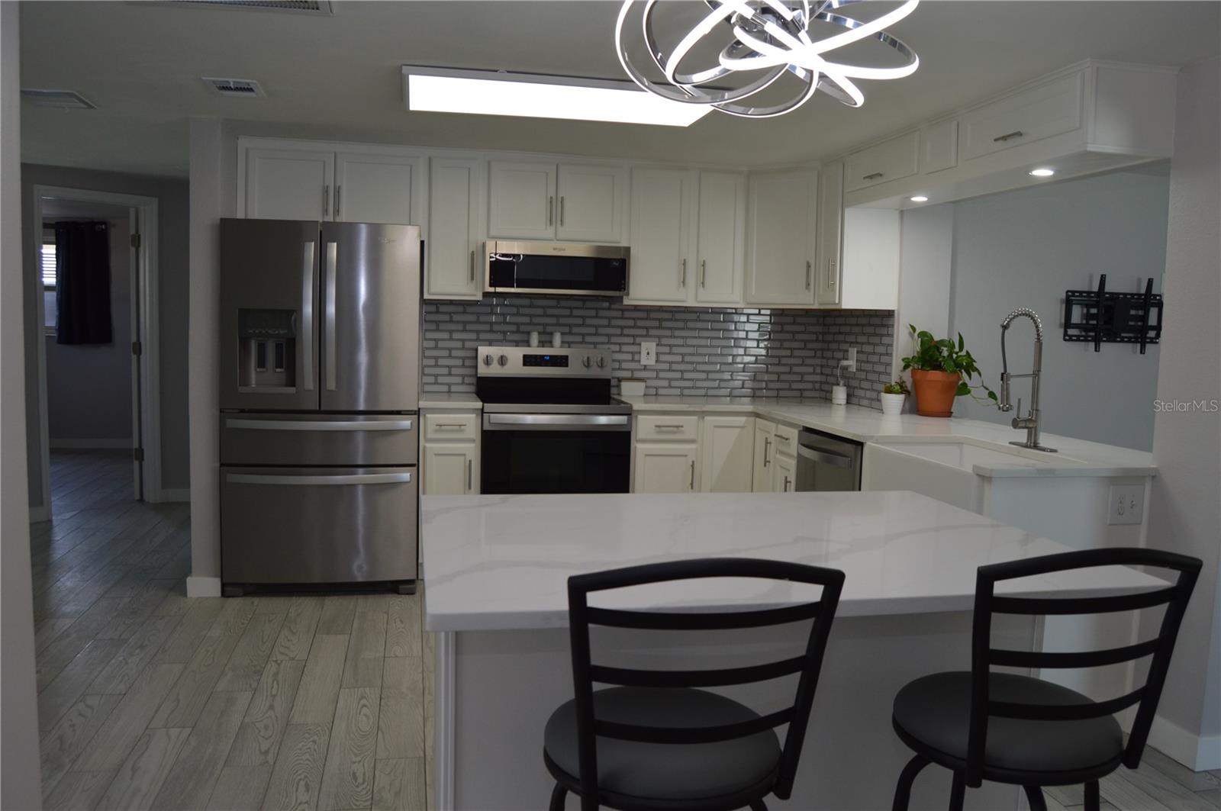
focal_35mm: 27
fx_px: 915
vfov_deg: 47.8
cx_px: 610
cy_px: 406
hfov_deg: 67.4
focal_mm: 18
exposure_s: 1/100
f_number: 5
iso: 400
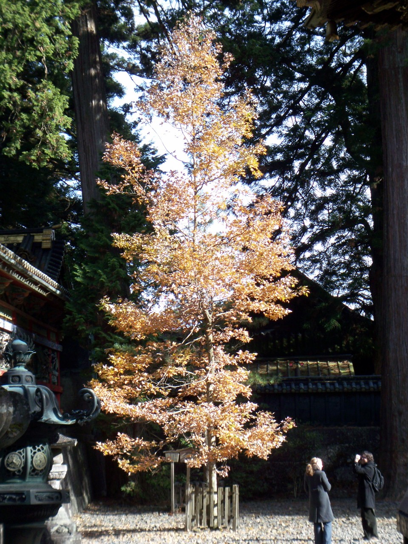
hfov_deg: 15.7
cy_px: 272
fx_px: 1477
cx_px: 204
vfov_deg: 20.9
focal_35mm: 94
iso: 50
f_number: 4.3
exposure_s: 1/80
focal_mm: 15.4
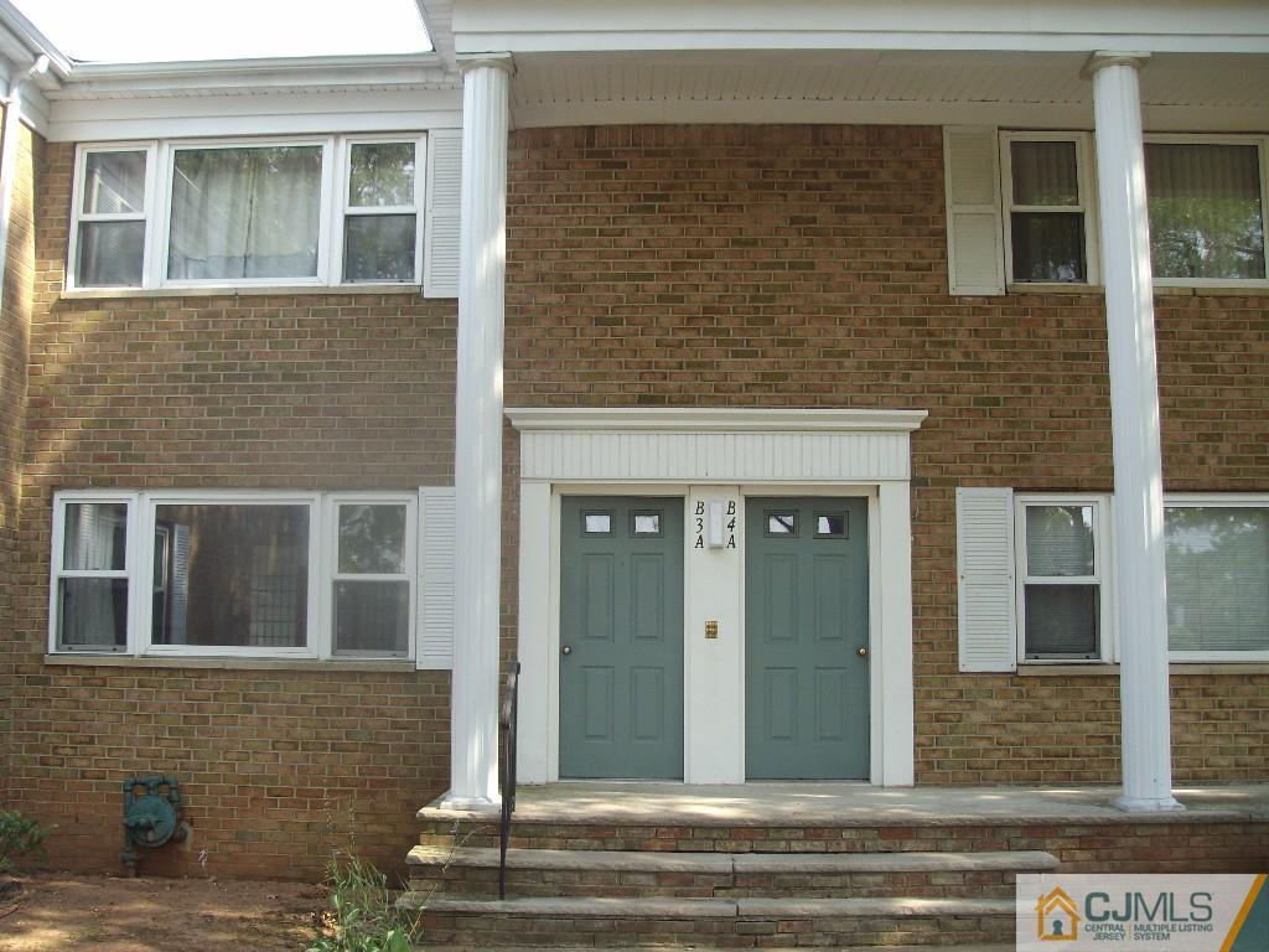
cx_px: 634
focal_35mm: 36
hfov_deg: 51.4
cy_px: 476
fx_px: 1320
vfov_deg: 39.7
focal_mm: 6
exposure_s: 1/320
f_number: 2.7
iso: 80
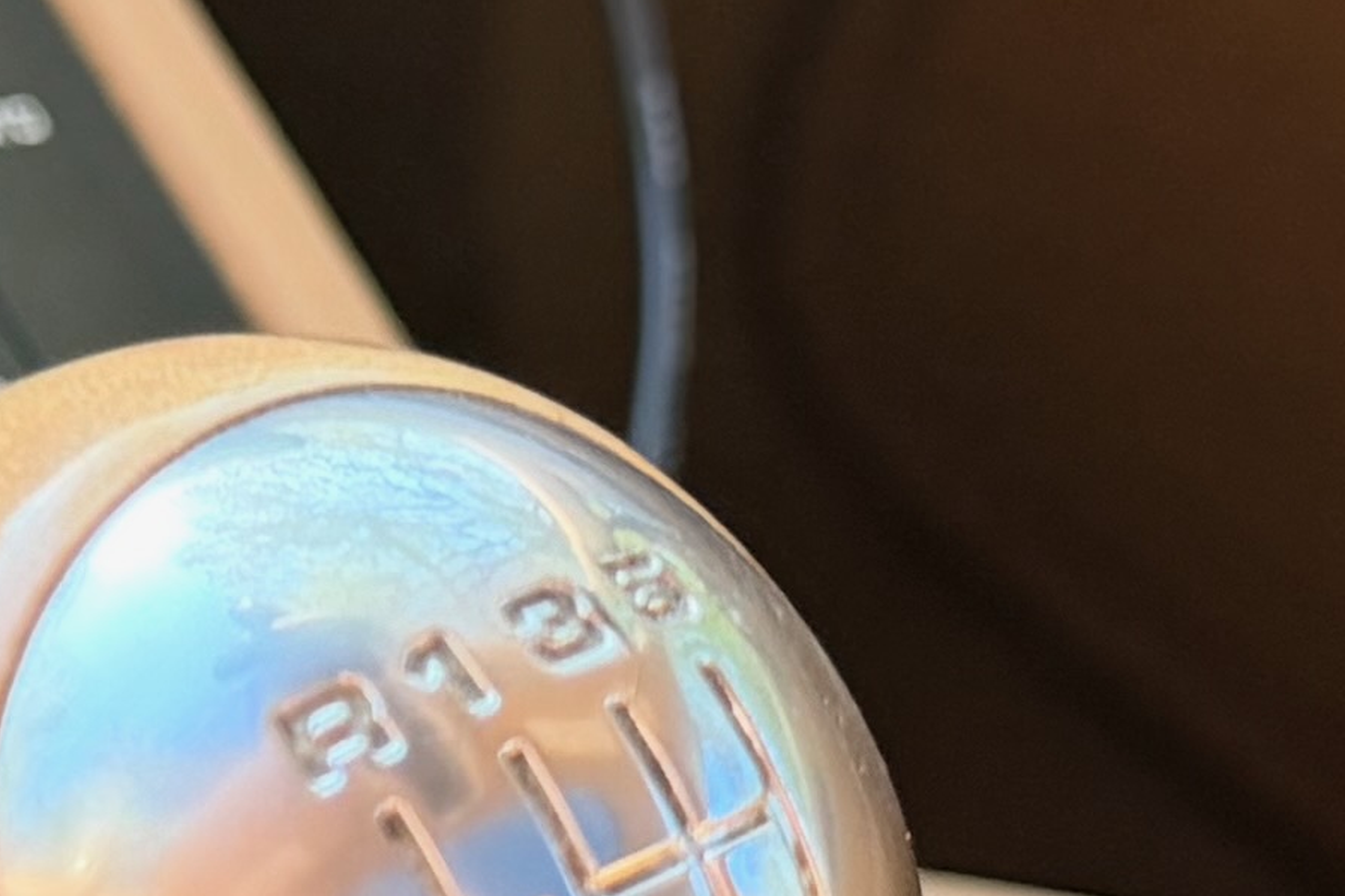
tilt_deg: -41.4
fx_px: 5940
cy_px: 905
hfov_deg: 12.5
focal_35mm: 159
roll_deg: -20.8
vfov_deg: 8.6
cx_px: -382
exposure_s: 1/149
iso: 100
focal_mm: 6.76
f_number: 1.78
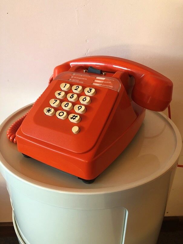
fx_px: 197
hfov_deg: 49.7
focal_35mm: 28
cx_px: 92
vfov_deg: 63.5
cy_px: 122
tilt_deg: -27.9
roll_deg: -0.8
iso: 40
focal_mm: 4
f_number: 1.8
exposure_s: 1/15
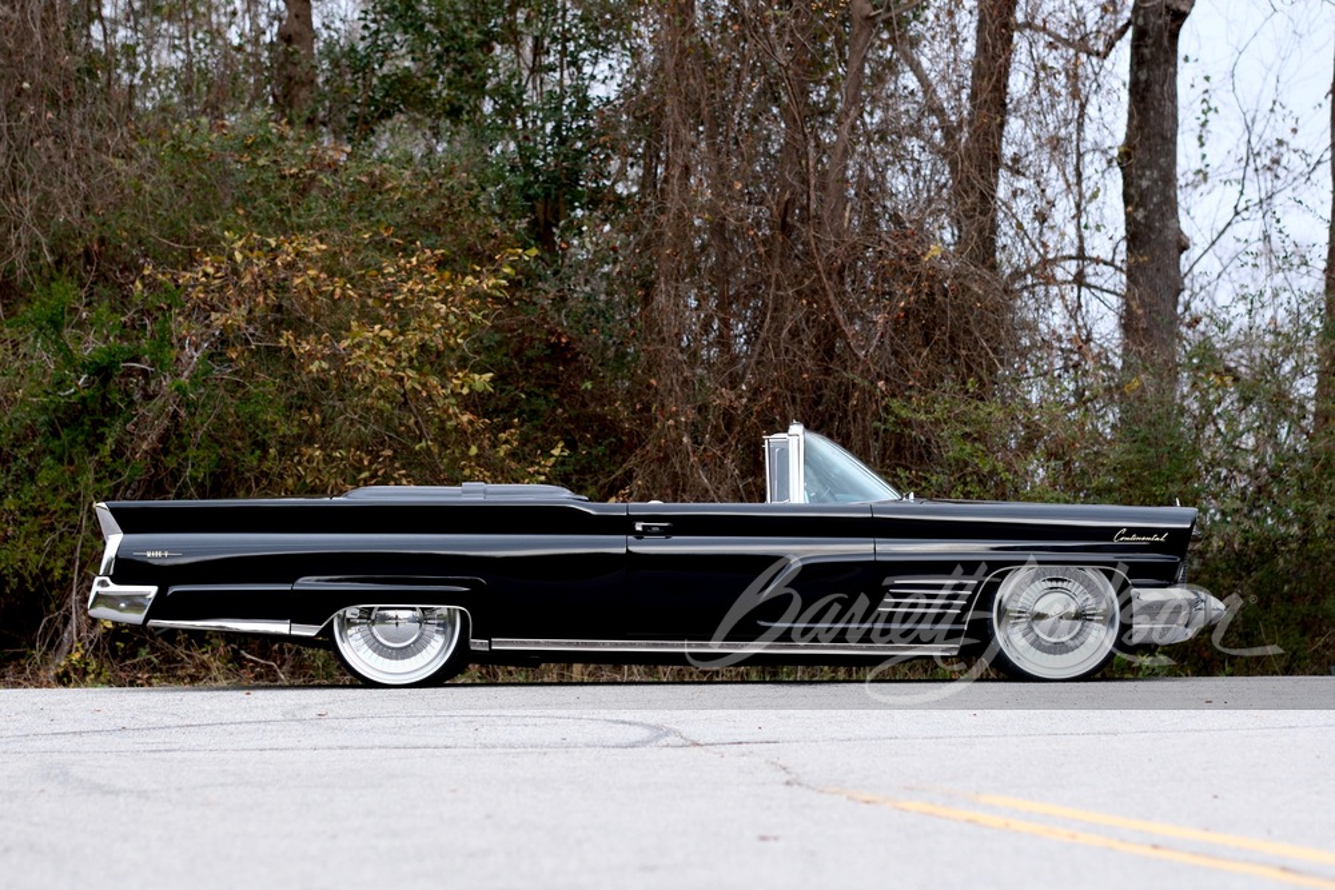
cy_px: 445
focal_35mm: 135
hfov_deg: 15.2
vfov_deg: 10.2
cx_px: 668
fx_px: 5007
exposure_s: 1/1000
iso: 320
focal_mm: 90
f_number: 2.5
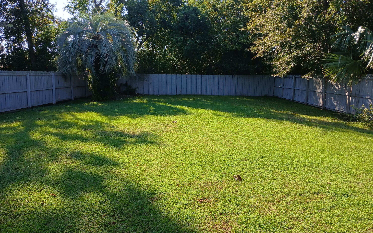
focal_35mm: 28
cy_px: 107
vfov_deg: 44.5
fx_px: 285
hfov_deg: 66.5
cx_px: 187
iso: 20
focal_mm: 3.98
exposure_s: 1/206
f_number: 1.8
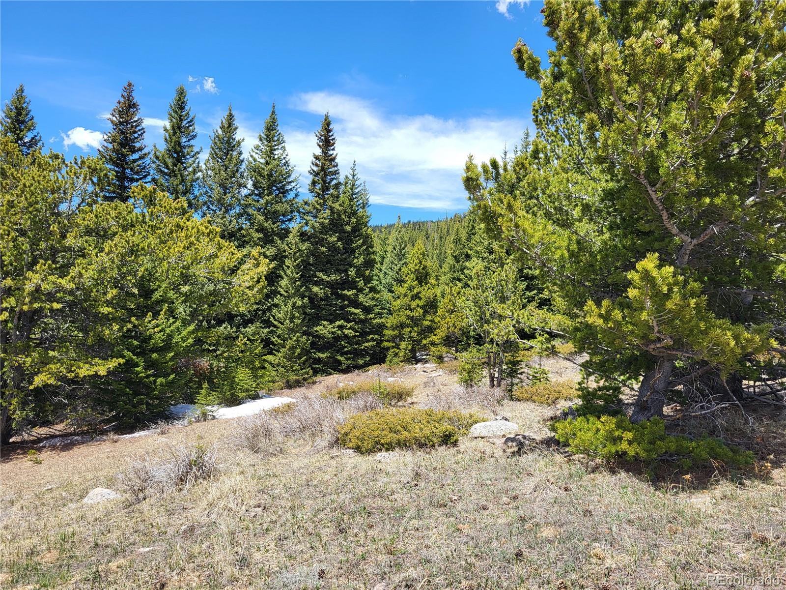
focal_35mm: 26
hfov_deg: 67.3
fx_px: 590
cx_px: 393
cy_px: 295
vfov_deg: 53.1
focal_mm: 5.4
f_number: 1.8
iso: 40
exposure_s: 1/1425
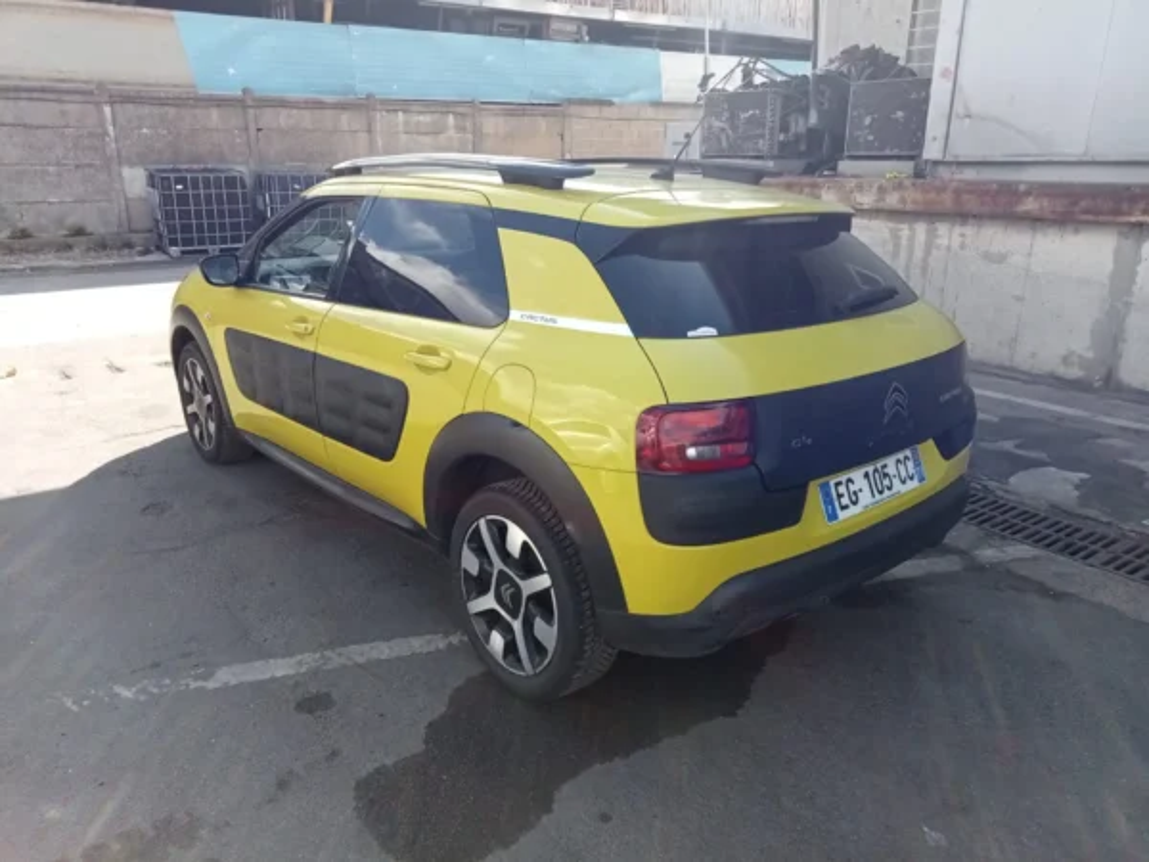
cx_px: 574
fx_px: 929
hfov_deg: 63.4
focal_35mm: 28
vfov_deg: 49.7
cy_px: 431
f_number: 2.2
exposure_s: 1/274
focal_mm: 3.46
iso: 100
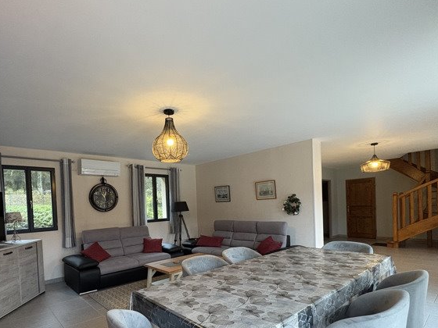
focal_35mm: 20
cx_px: 190
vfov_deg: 64.6
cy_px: 212
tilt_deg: -1.8
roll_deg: +2.4
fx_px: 253
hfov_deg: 81.3
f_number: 2.2
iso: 400
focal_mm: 2.22
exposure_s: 1/50
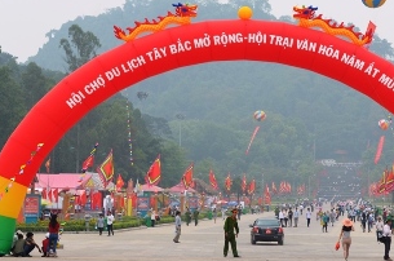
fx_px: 1398
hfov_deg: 16.0
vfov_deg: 10.7
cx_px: 237
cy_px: 112
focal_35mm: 128
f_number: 8
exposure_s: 1/250
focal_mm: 44
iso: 100
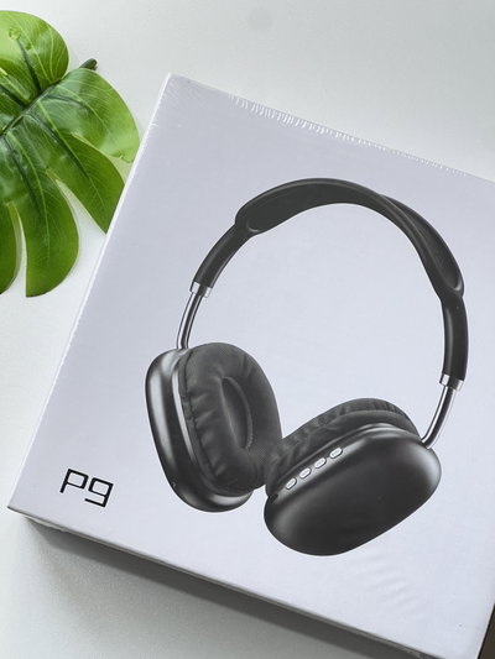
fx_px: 1468
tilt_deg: -78.2
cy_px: 330
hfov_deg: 19.1
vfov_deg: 25.3
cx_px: 248
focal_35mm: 77
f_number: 2.8
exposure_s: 1/82
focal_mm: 9
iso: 200
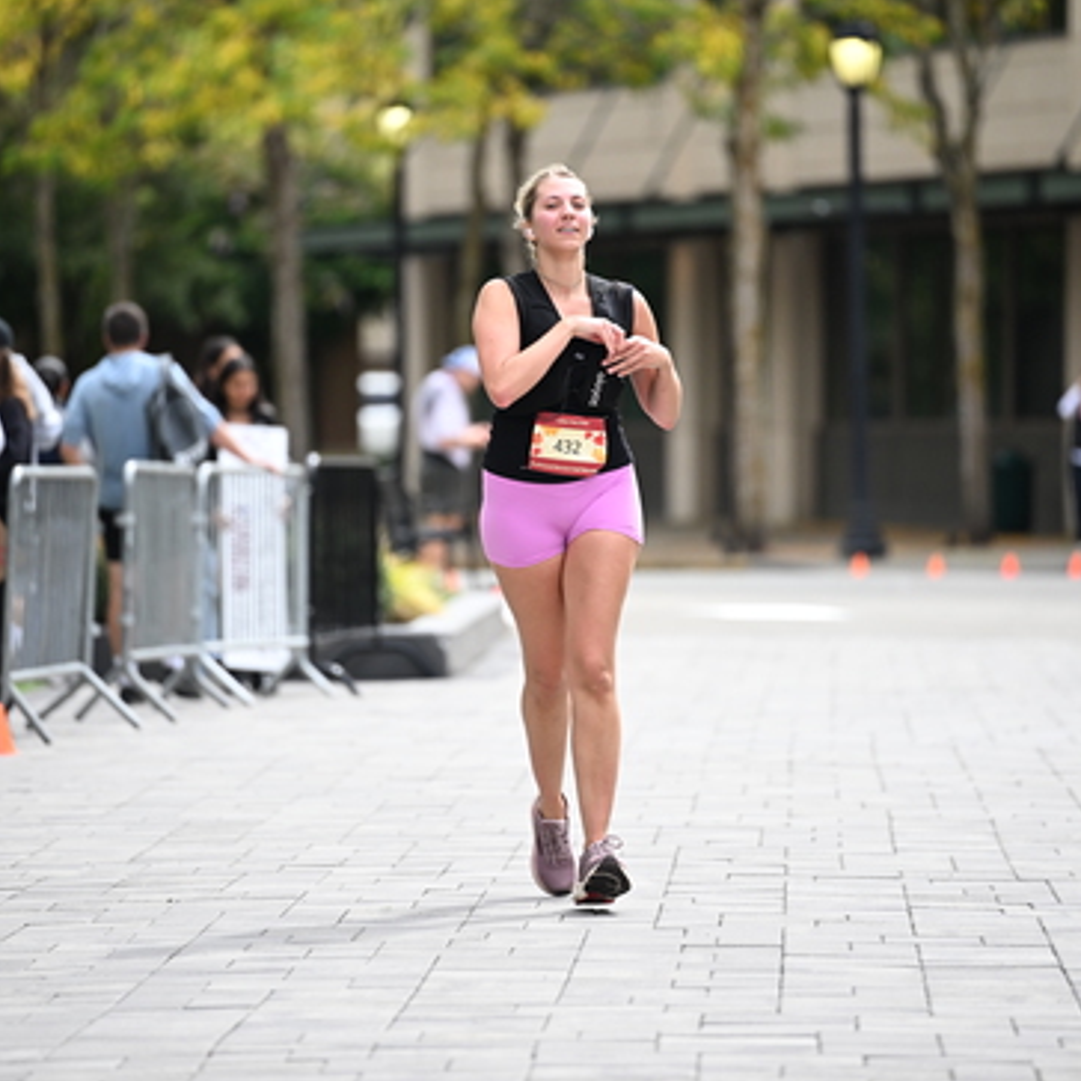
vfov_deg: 6.8
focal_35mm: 257
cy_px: 442
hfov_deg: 6.8
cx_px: 542
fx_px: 9080
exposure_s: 1/2500
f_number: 2.8
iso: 640
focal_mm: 200
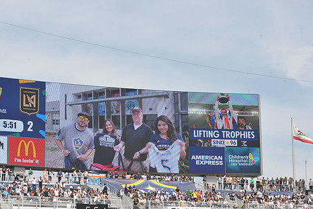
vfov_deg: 12.8
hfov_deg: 19.1
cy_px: 117
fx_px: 930
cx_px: 122
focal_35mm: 107
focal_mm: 82
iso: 320
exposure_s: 1/500
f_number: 11
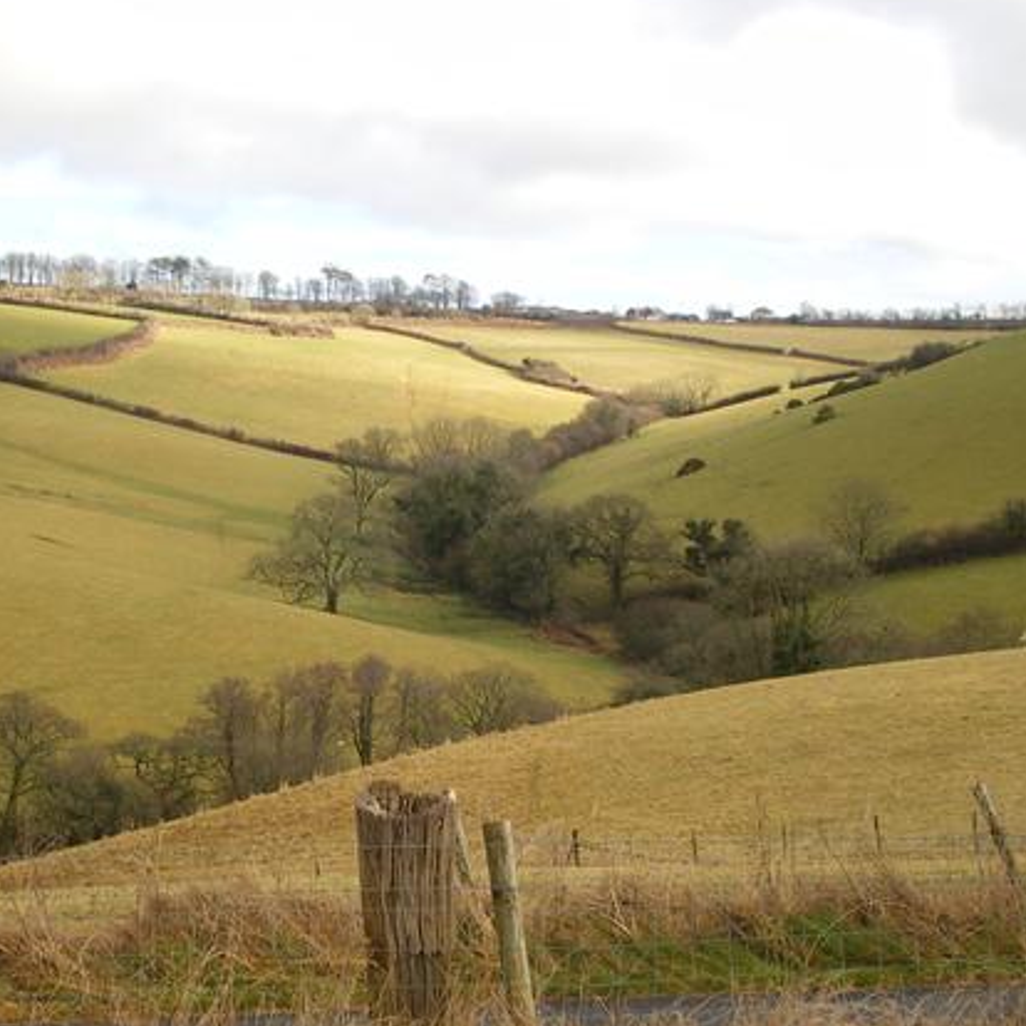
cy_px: 543
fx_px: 2817
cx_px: 366
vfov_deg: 20.6
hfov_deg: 20.6
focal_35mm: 84
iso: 50
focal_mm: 10.3
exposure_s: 1/100
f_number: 5.9
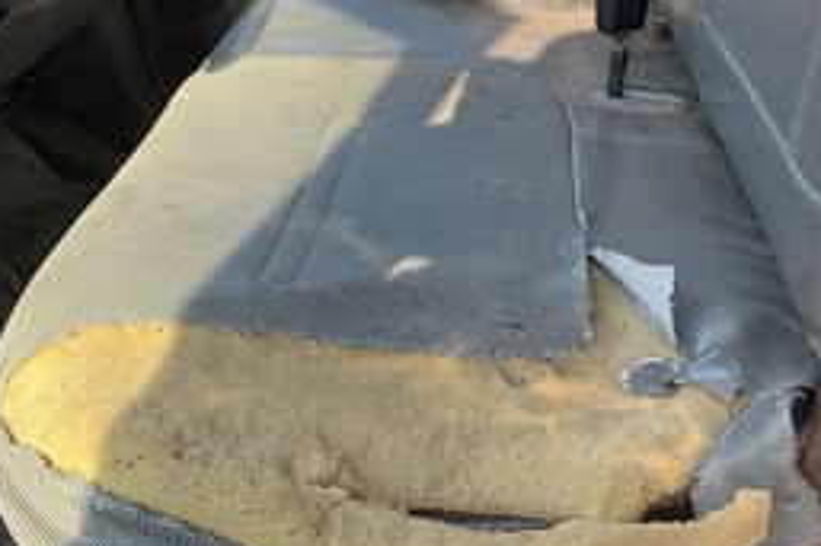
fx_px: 1071
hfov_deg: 41.9
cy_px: 351
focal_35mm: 47
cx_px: 418
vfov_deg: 28.5
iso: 20
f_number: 1.8
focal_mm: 3
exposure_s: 1/192
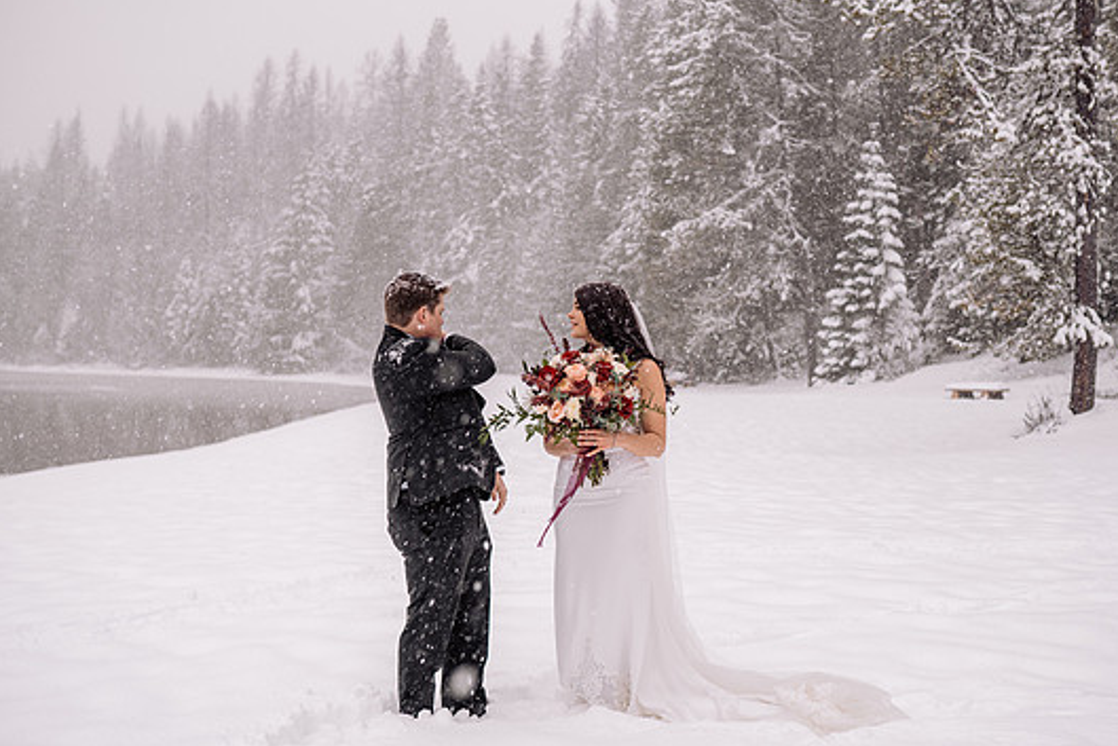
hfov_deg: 49.5
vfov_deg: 34.2
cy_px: 398
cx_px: 592
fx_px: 1211
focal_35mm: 39
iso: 100
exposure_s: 1/200
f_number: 2.5
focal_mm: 35
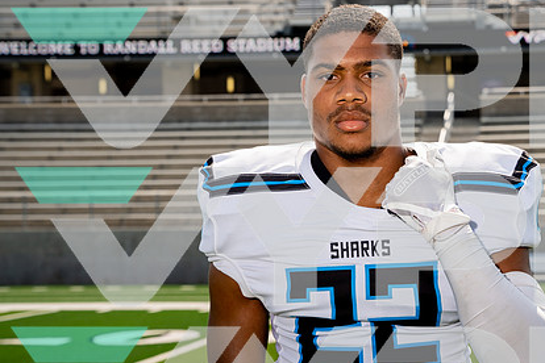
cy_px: 237
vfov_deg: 13.9
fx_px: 1483
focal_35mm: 98
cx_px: 350
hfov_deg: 20.8
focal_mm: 70
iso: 100
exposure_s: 1/250
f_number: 7.1
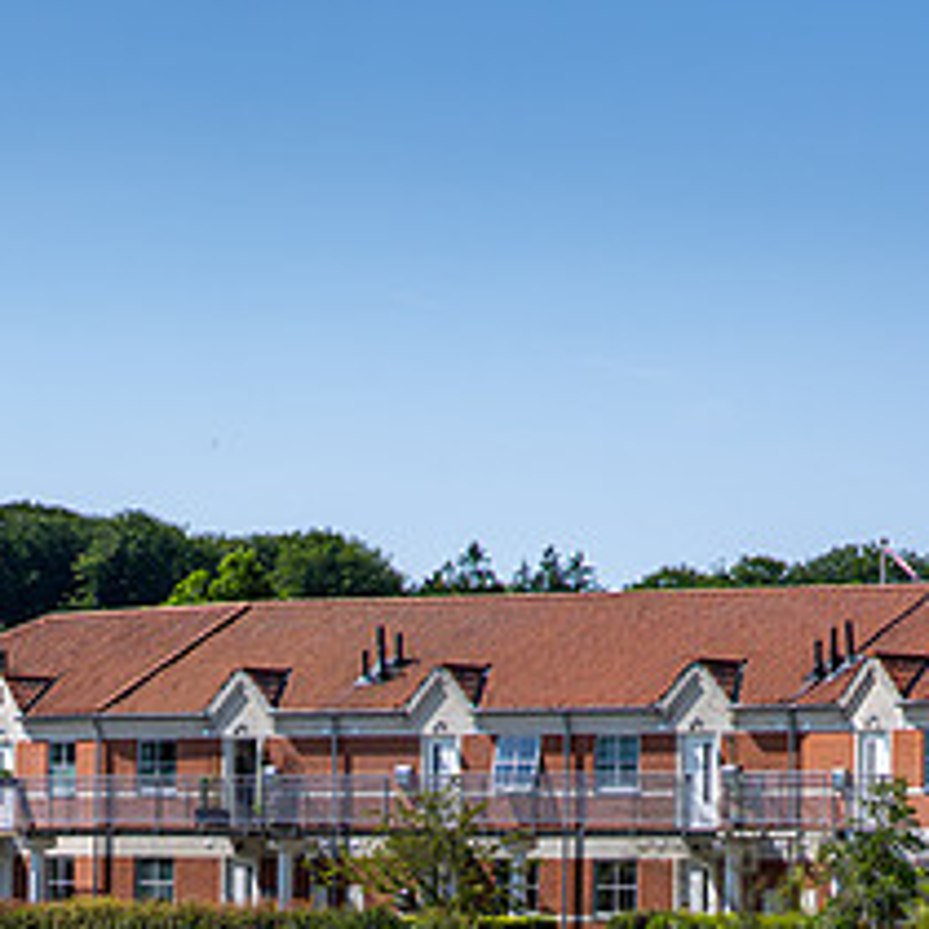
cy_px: 710
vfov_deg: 8.6
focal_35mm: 204
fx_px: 6194
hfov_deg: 8.6
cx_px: 221
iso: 50
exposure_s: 1/8000
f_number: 1.4
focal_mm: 85
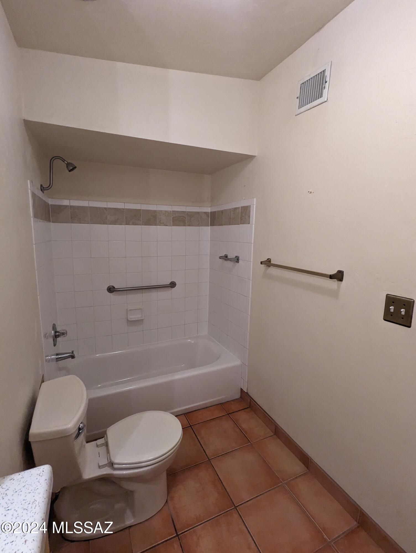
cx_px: 208
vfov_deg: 94.4
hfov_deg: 78.2
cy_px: 276
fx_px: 256
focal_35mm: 16
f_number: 2.2
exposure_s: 1/60
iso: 675
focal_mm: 2.35
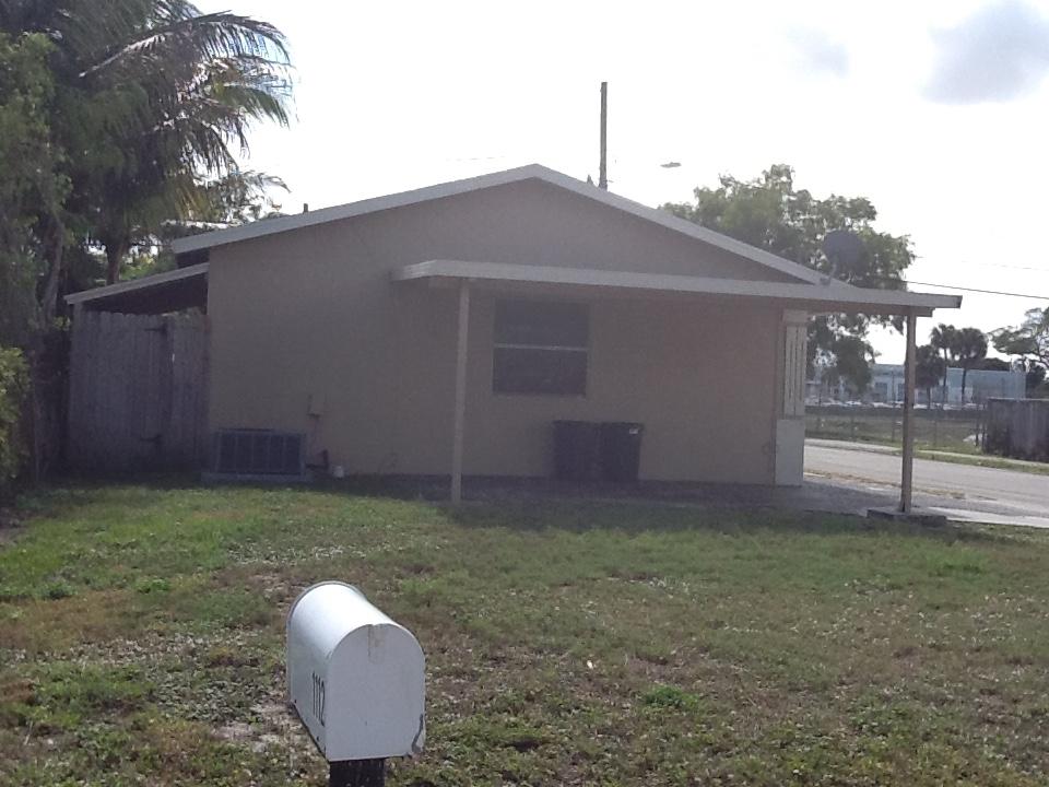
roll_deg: -1.7
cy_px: 394
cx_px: 524
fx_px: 1333
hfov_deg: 42.9
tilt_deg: -0.8
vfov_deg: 32.9
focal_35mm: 44
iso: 40
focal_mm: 2.03
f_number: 2.4
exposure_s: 1/1215
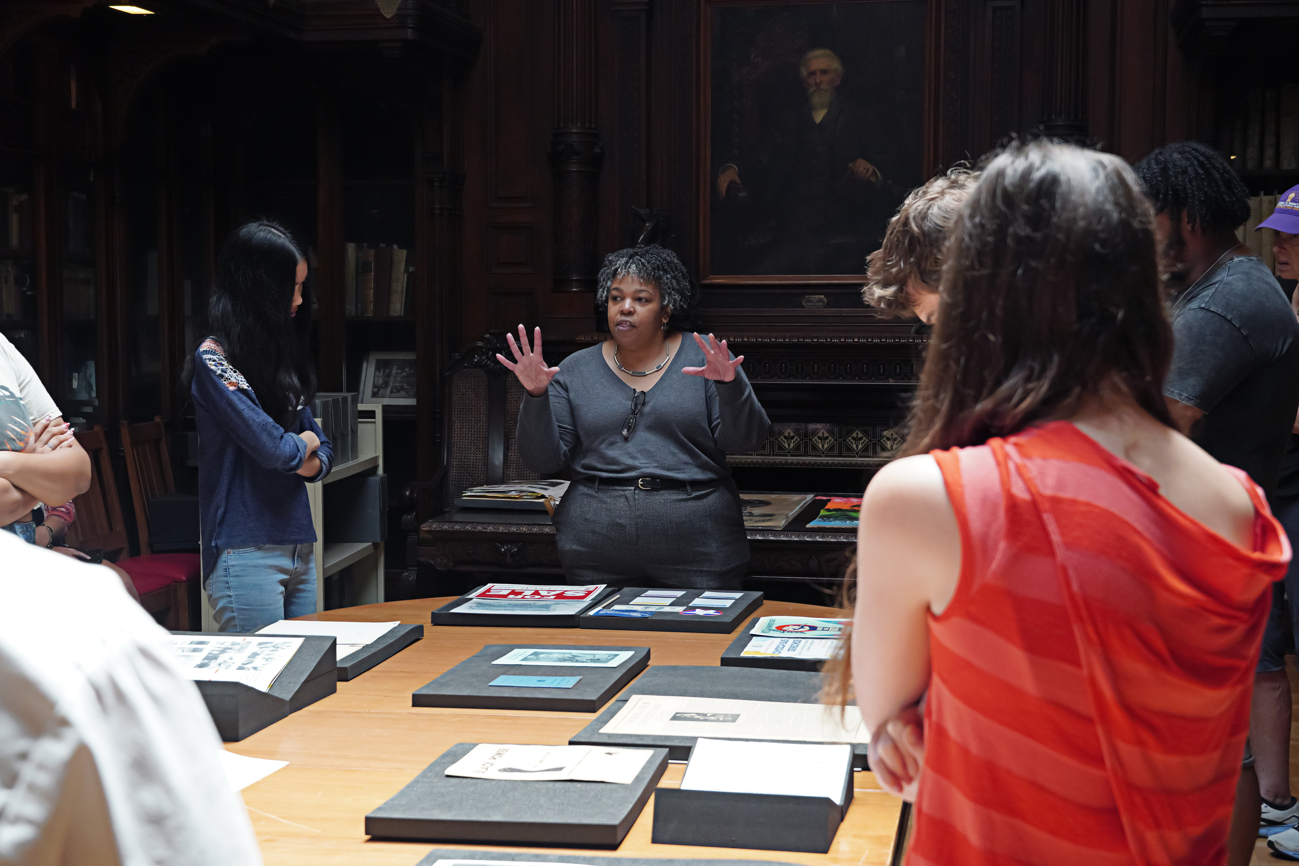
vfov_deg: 25.8
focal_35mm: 52
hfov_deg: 37.9
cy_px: 433
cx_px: 650
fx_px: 1894
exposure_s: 1/200
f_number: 5.6
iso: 1600
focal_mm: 35
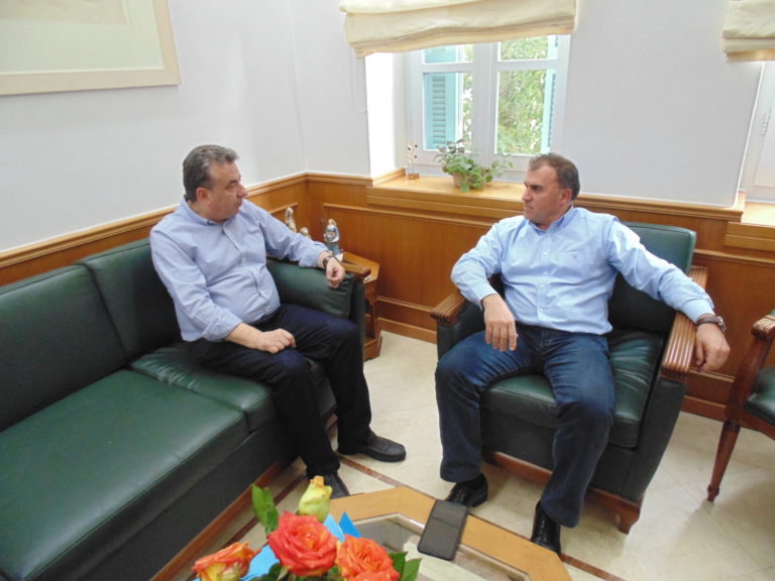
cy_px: 290
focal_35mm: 22
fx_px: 493
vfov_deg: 61.1
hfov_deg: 76.4
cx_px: 388
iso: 400
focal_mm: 4
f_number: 3.1
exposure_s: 1/25
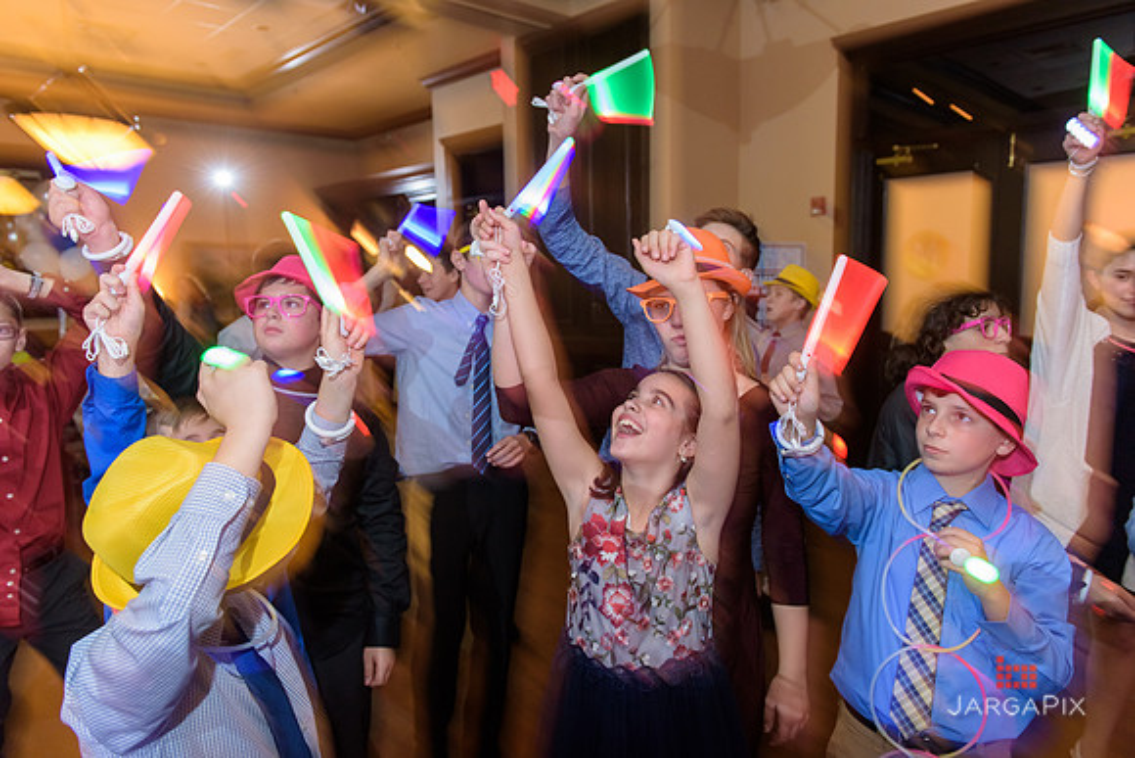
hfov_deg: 73.7
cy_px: 379
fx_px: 757
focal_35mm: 24
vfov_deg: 53.2
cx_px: 568
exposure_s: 1/25
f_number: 3.2
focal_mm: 24
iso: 1600
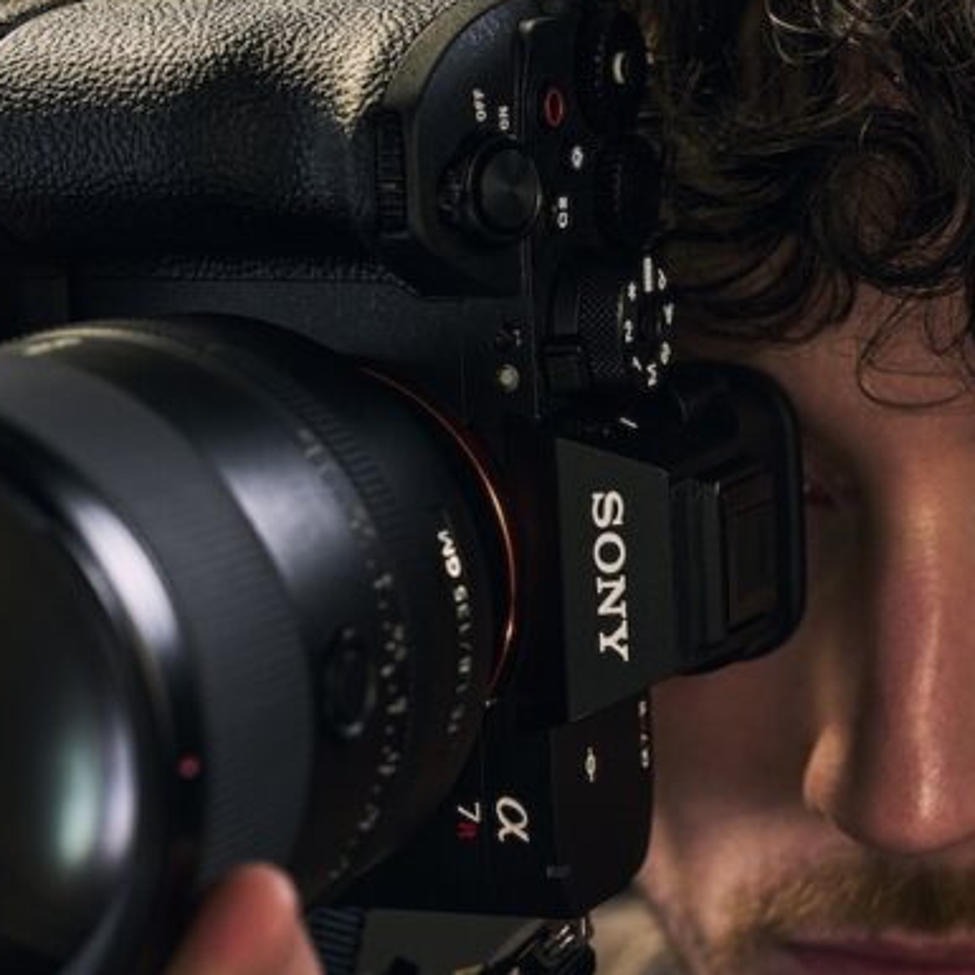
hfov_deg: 11.1
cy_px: 552
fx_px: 5035
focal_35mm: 158
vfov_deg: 11.1
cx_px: 577
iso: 800
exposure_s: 1/80
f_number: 5
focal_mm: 70
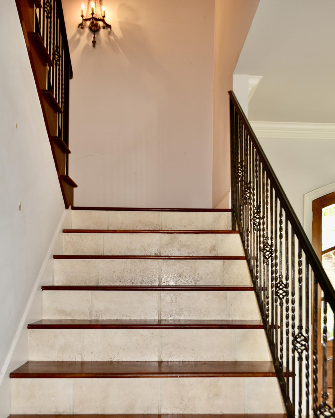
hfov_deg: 45.8
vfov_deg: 55.1
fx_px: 397
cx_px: 173
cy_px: 260
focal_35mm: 32
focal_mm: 18
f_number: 3.5
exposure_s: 1/20
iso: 100
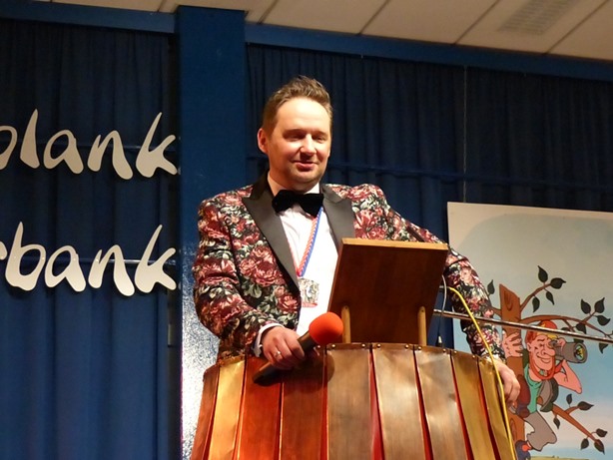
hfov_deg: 19.8
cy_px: 230
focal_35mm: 99
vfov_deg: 15.0
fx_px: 1754
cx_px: 306
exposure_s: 1/125
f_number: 2.8
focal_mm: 17.8
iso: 1600
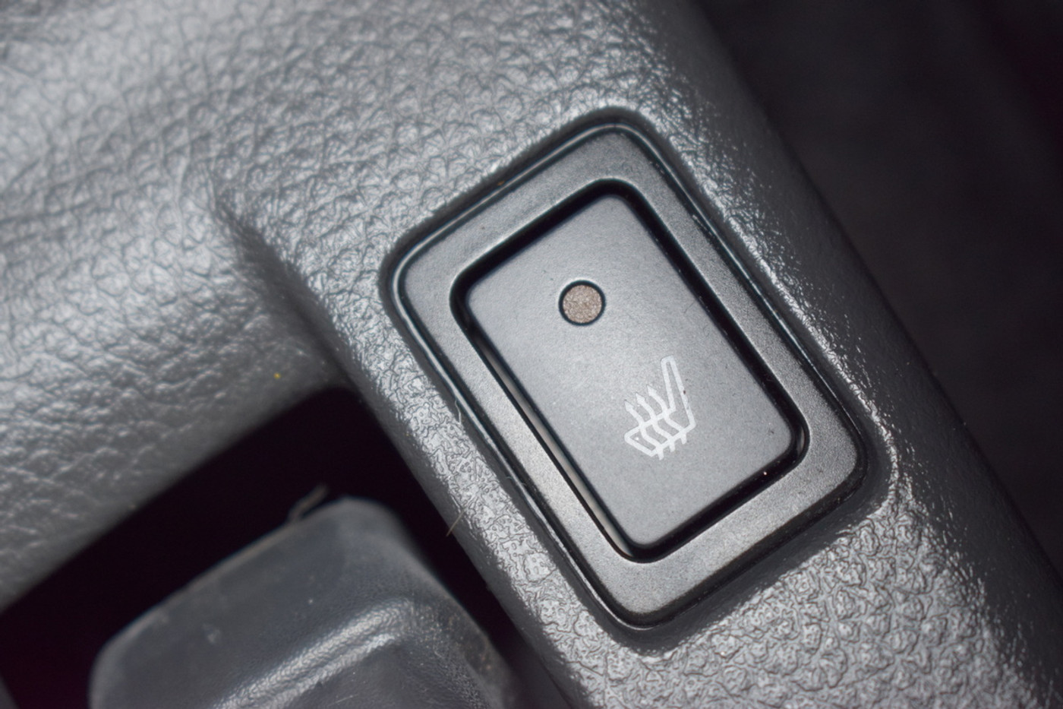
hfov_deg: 26.0
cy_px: 354
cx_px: 532
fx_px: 2303
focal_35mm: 78
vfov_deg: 17.5
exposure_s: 1/125
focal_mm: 52
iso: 1400
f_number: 5.6
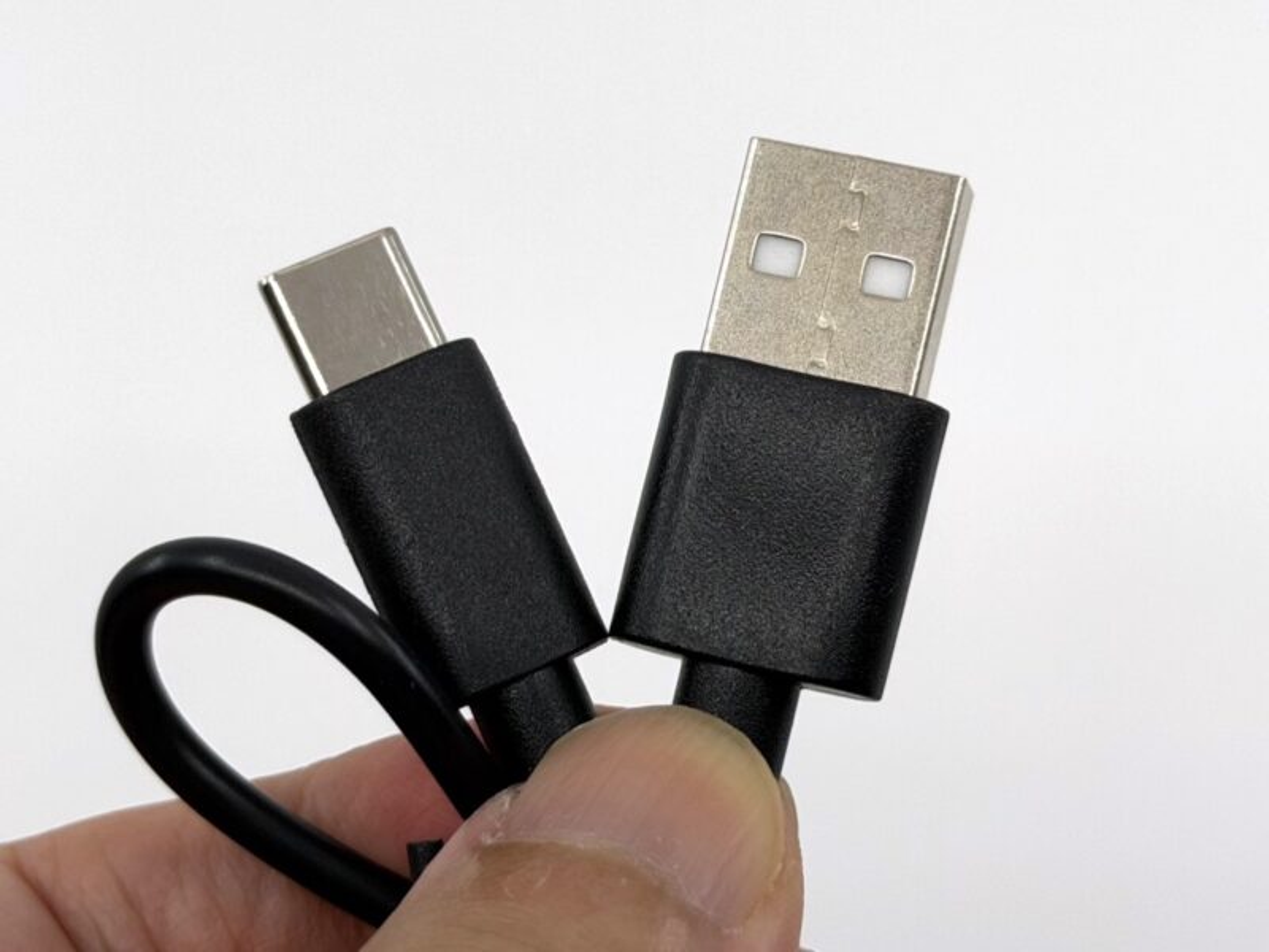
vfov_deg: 30.3
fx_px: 1760
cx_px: 634
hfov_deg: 39.7
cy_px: 476
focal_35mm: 48
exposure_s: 1/975
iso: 64
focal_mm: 6.8
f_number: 1.8
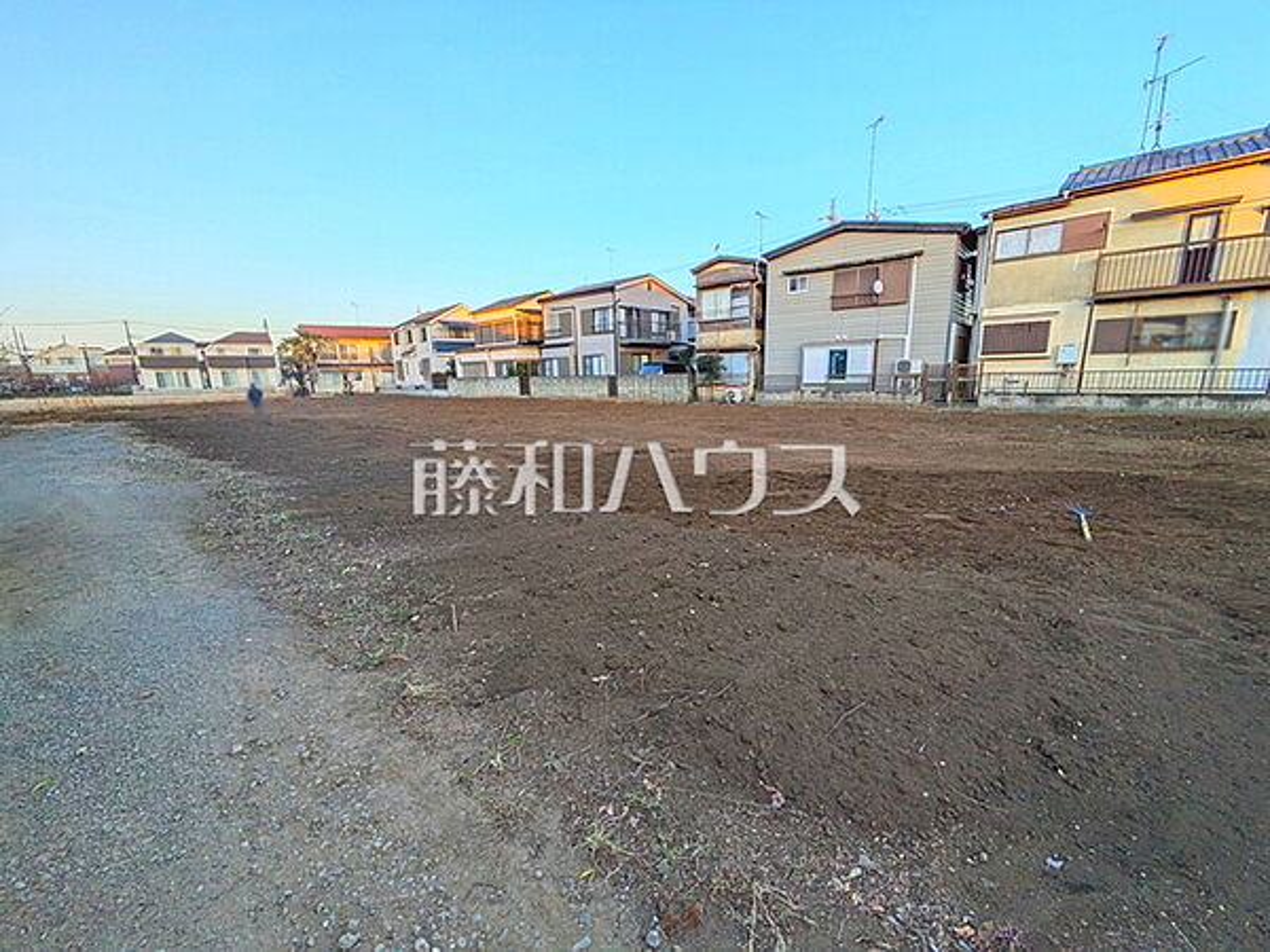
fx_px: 514
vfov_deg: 85.7
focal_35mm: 14
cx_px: 635
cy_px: 476
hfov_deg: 102.1
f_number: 2.2
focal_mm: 1.83
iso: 49
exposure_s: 1/302
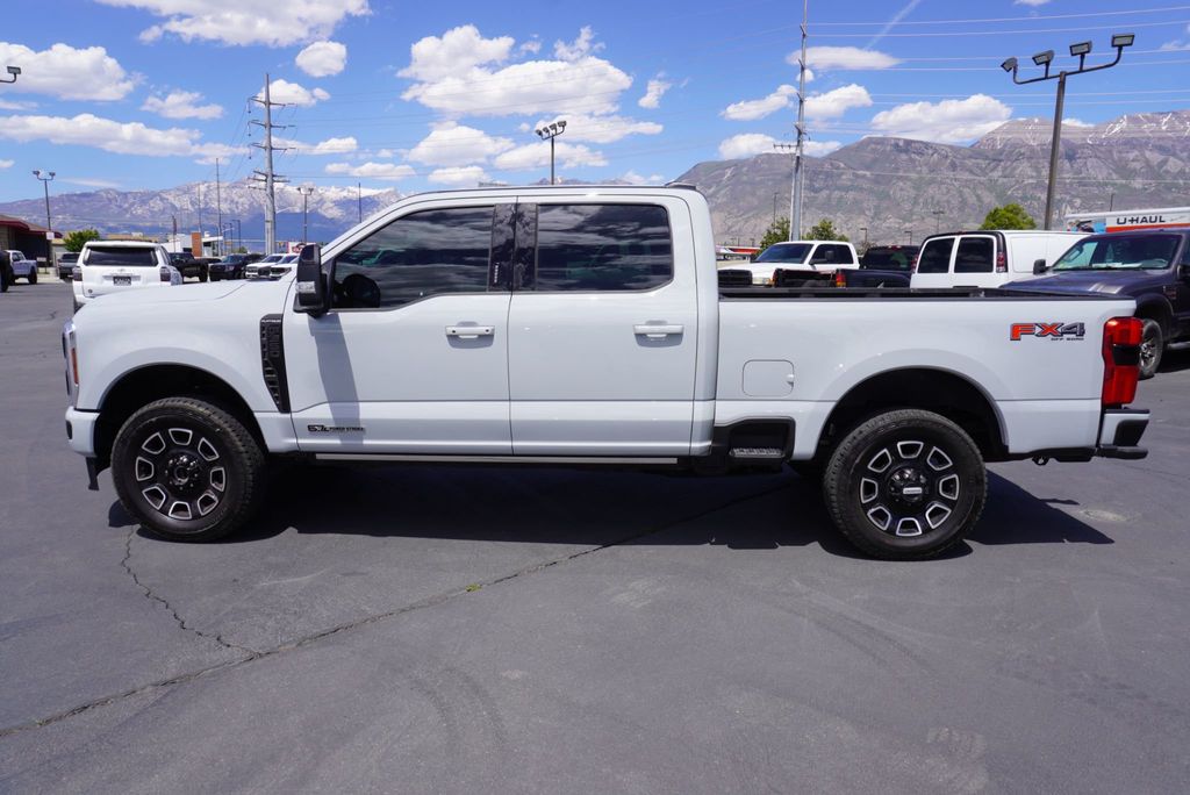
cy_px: 398
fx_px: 794
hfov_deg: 73.7
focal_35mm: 24
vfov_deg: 53.2
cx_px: 595
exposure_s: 1/200
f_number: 10
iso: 100
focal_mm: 16
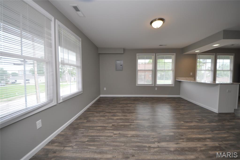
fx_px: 80
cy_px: 80
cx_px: 120
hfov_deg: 112.7
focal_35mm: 12
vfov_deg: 89.9
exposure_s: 1/125
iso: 360
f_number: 5.6
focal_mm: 8
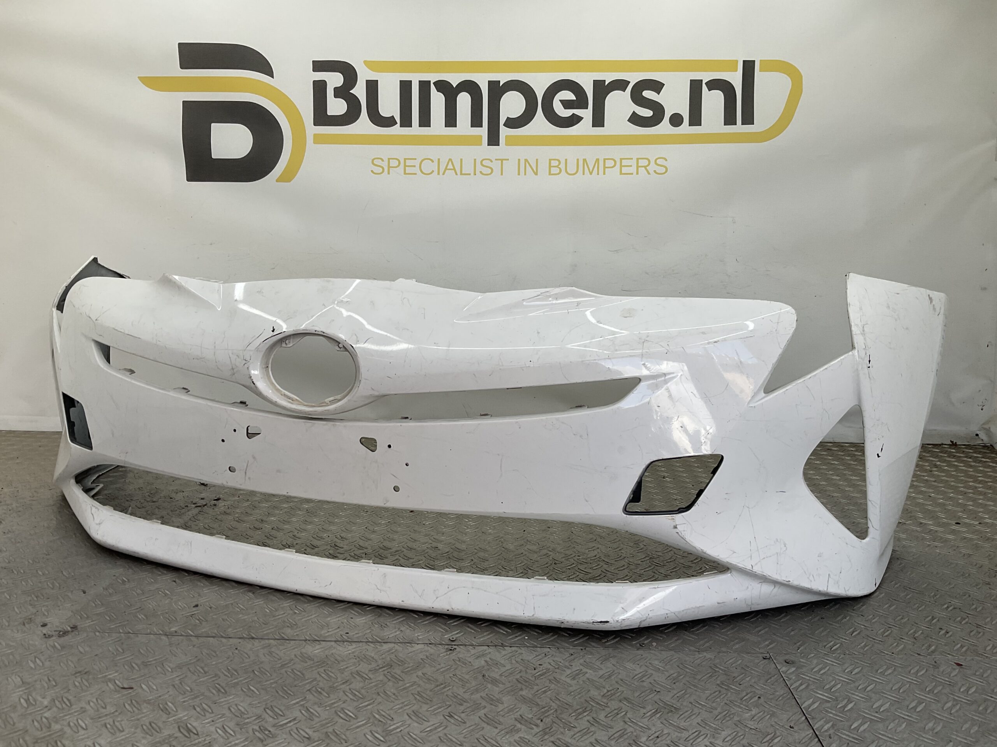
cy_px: 374
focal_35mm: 29
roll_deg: -1.2
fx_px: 835
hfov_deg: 61.7
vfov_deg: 48.2
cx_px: 498
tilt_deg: -9.1
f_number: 1.8
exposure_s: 1/245
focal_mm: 3
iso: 16
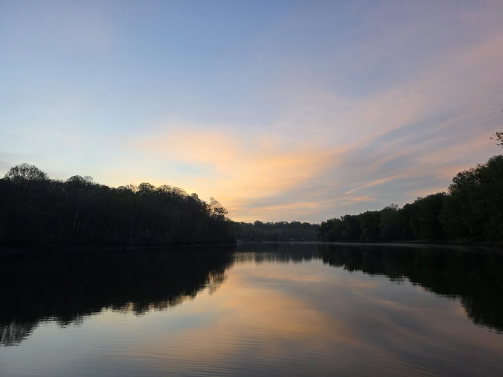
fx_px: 334
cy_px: 188
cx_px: 252
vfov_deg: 58.9
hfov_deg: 73.9
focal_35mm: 23
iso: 50
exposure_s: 1/180
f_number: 1.7
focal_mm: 6.3
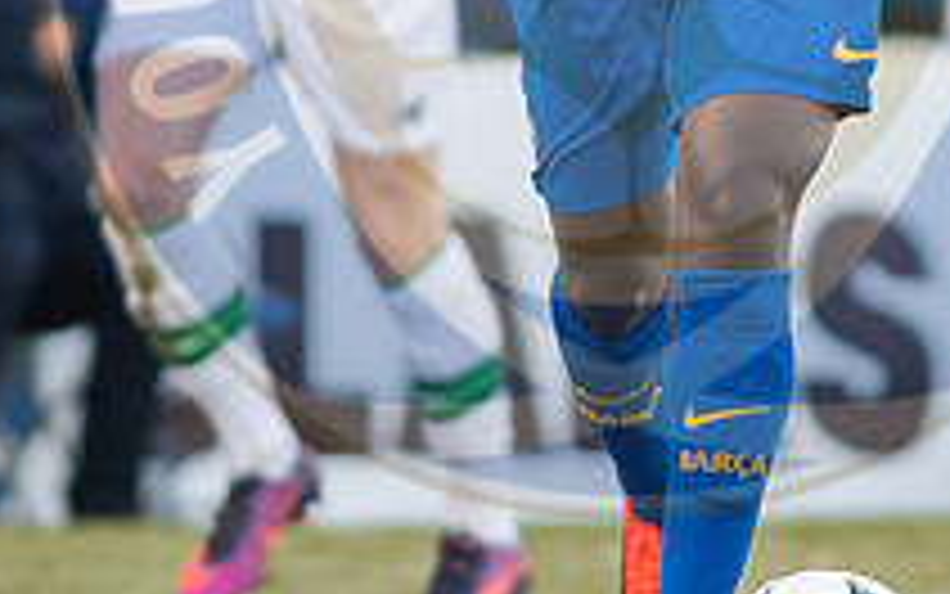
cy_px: -81
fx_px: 25354
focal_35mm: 979
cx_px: 617
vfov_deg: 1.3
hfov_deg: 2.1
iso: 800
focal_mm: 300
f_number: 3.2
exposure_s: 1/1000
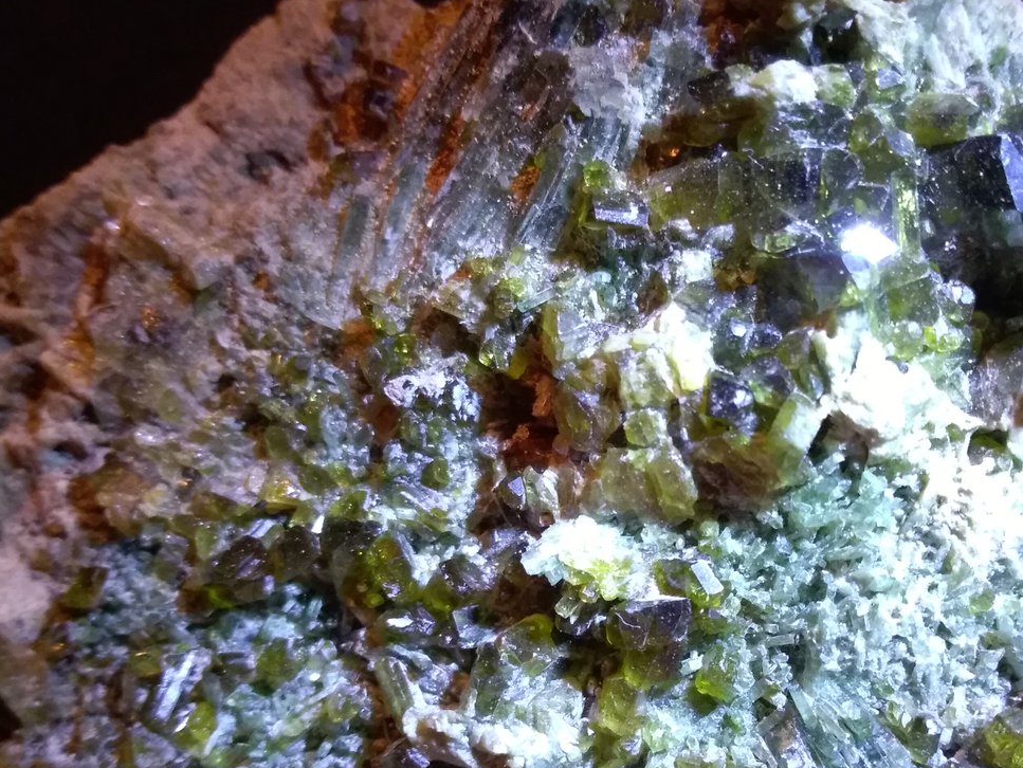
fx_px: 1271
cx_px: 625
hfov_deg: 43.6
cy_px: 492
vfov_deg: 33.4
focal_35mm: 43
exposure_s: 1/33.3
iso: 697
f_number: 2
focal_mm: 3.54
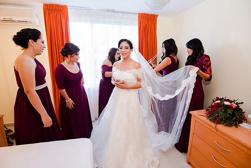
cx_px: 126
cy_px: 84
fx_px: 119
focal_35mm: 17
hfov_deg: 93.3
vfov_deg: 70.5
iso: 1600
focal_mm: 17
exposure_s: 1/80
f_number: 4
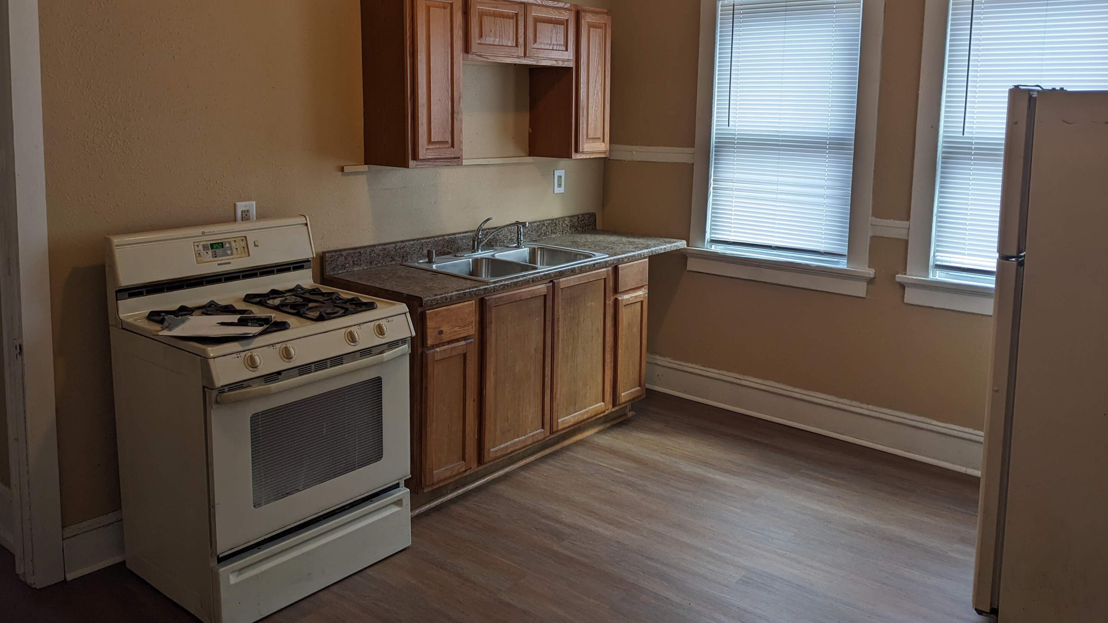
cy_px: 220
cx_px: 548
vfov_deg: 38.6
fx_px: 881
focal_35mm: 30
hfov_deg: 64.3
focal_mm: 4.38
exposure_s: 1/123
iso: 43
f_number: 1.73
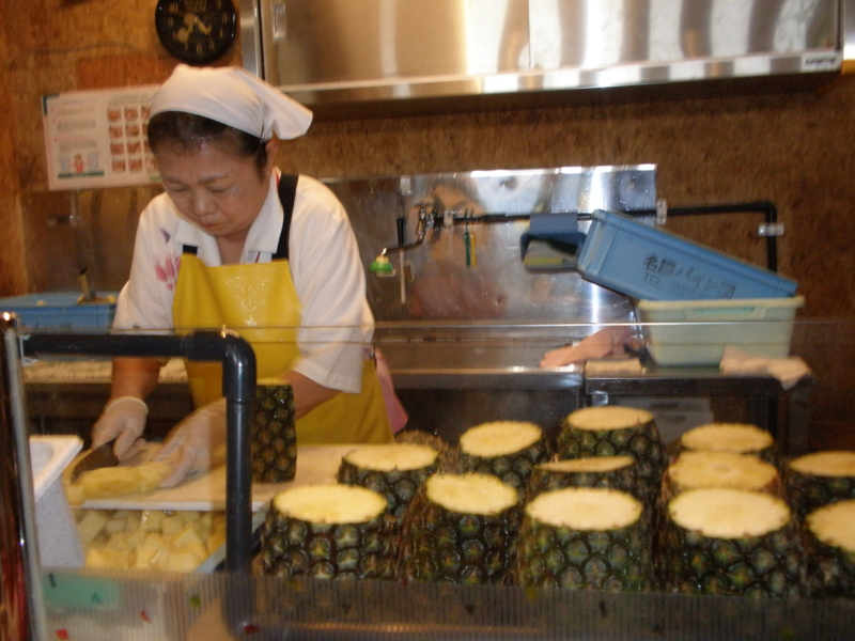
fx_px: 914
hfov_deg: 50.1
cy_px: 320
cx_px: 428
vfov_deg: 38.7
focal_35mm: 37
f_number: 3.5
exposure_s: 1/30
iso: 200
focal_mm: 6.6
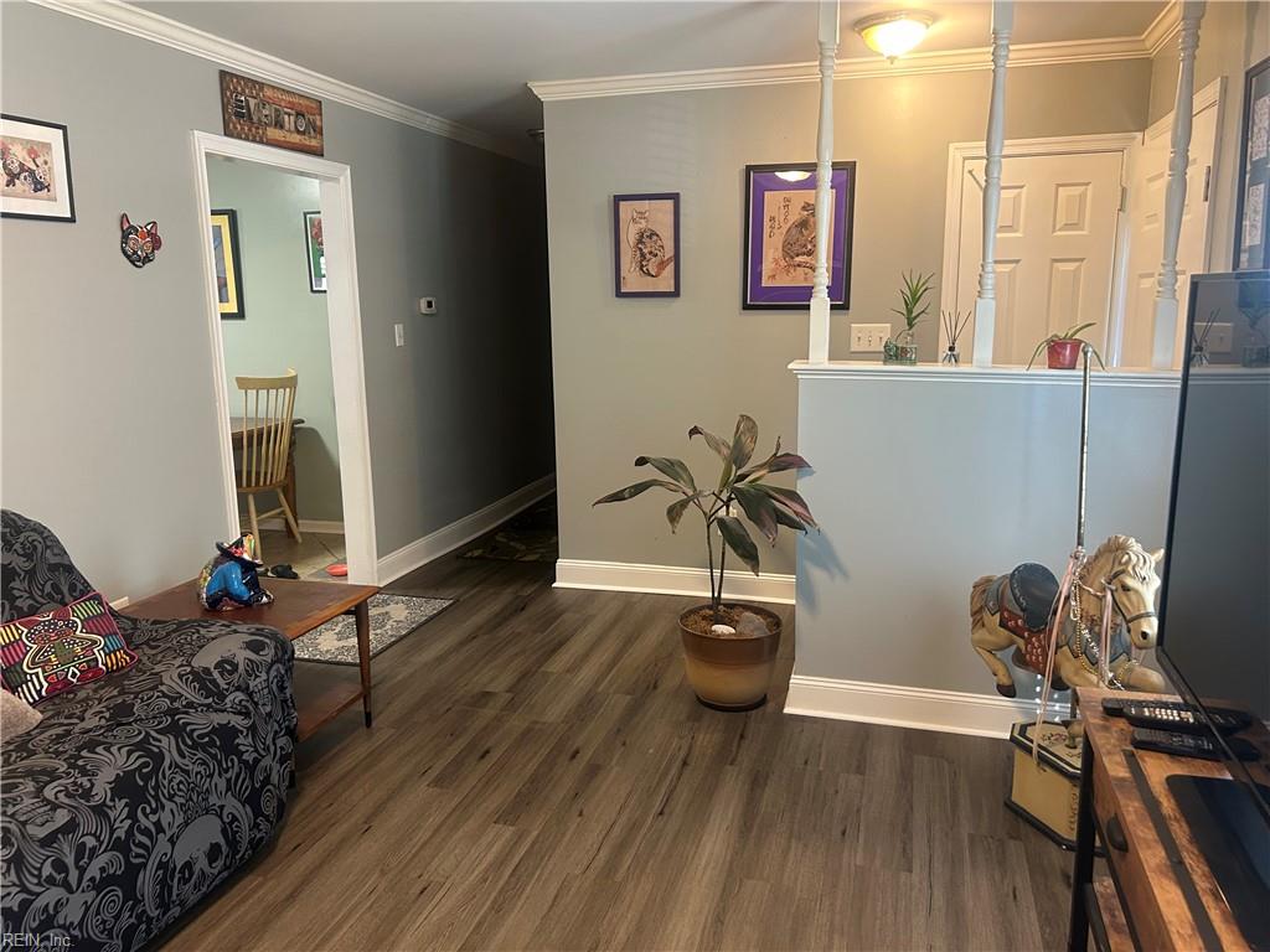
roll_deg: +1.1
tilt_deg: -11.3
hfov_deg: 67.3
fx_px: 954
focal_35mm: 26
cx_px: 635
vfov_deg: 53.1
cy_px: 476
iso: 200
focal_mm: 5.7
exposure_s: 1/60
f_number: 1.5
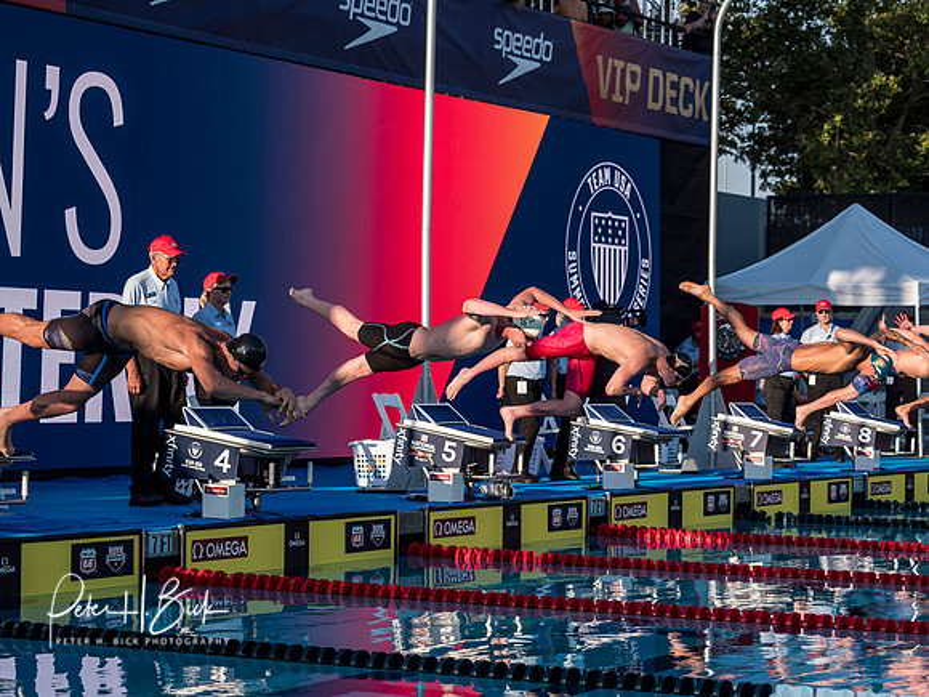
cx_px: 464
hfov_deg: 21.3
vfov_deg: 16.1
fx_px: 2469
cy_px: 348
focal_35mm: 92
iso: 200
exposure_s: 1/1250
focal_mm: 46
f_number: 3.5
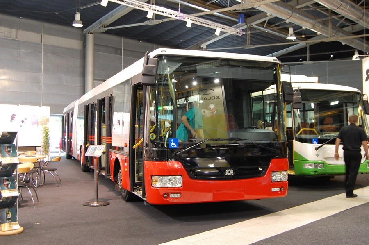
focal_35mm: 39
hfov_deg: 49.6
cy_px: 122
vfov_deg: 34.1
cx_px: 184
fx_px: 399
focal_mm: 26
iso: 800
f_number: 6.3
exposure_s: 1/13
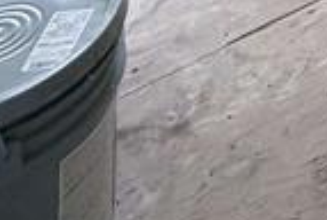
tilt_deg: -5.5
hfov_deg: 15.4
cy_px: -630
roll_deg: -1.1
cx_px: 670
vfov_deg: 8.3
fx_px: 947
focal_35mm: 104
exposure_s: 1/77
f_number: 2.2
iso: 320
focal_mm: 2.22
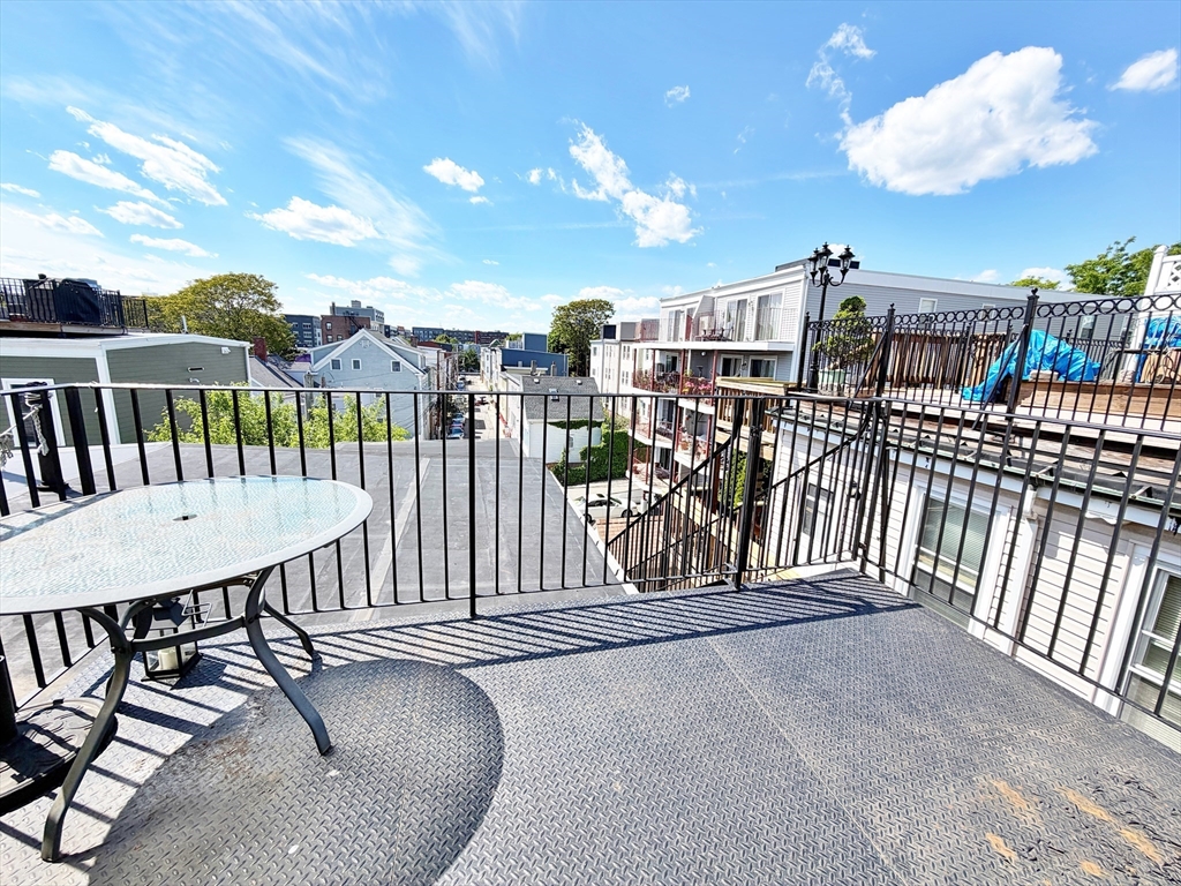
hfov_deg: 102.1
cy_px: 443
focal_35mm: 14
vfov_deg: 85.7
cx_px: 590
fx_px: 478
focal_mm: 2.22
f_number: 2.2
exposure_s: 1/864
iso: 20
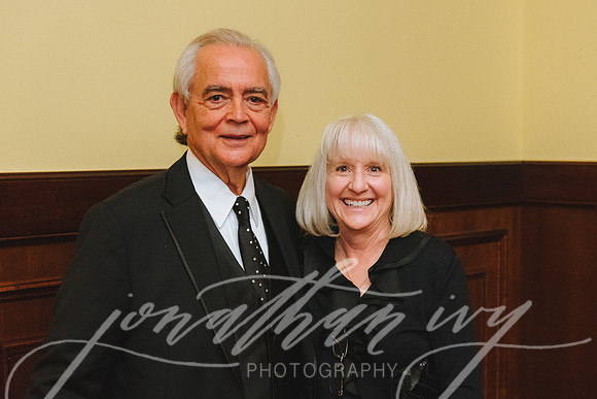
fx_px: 968
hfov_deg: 34.1
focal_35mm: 58
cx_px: 363
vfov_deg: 23.2
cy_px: 207
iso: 3200
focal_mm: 48
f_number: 4
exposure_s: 1/125
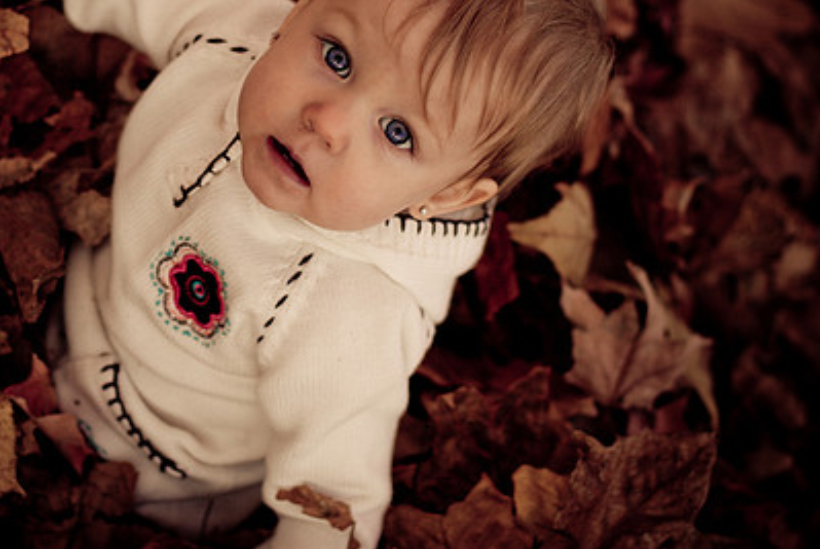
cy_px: 169
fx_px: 2485
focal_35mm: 109
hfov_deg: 18.7
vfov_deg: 12.6
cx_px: 265
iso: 250
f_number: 2.5
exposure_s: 1/320
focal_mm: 50
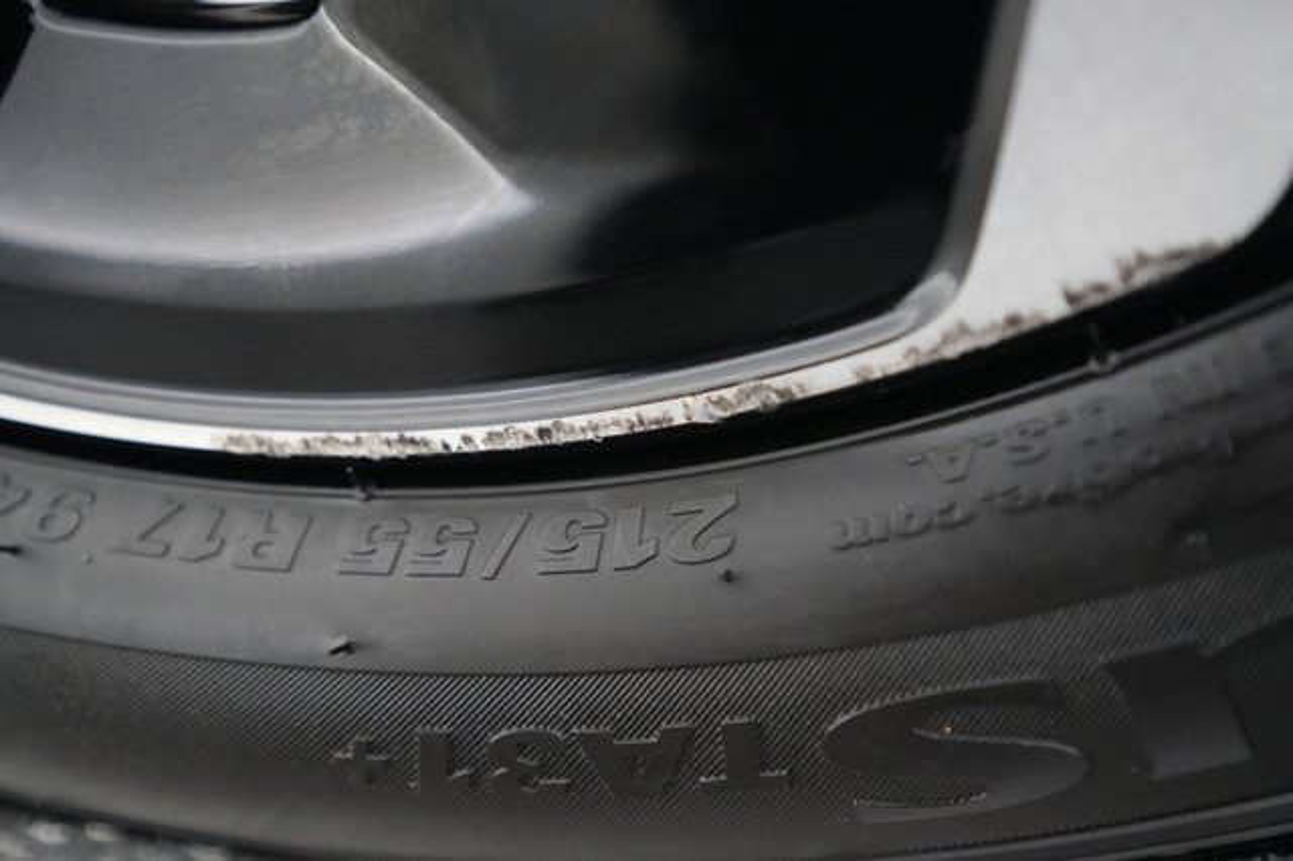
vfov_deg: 46.4
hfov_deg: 65.5
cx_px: 646
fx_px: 1005
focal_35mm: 28
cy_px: 430
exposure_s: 1/100
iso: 12800
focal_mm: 28
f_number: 2.8
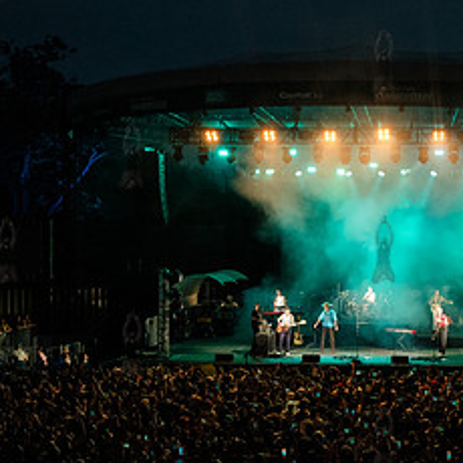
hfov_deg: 31.2
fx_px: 802
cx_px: 382
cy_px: 261
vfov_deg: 32.2
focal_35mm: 53
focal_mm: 24
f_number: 4.5
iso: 6400
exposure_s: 1/400
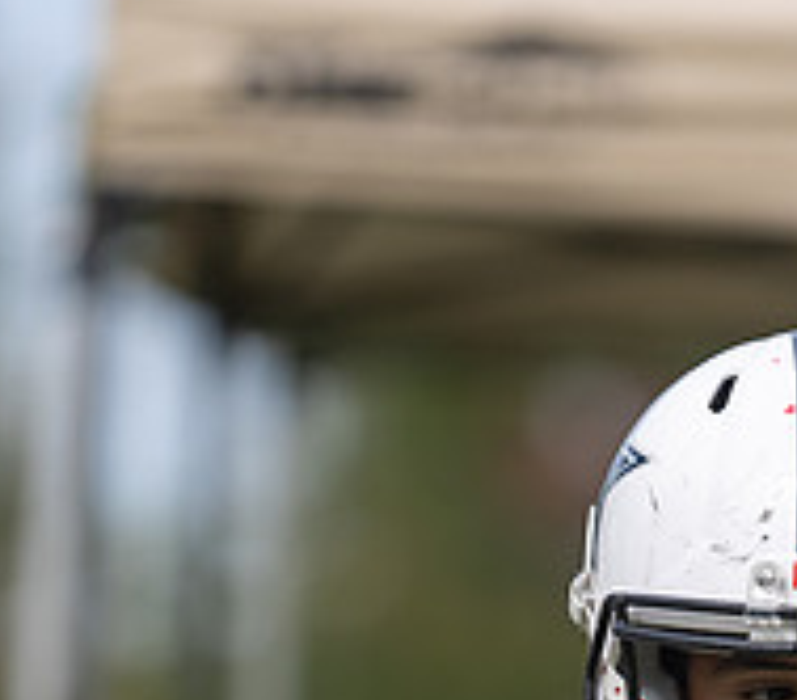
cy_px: 961
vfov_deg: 1.9
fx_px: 21255
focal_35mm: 867
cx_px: 768
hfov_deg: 2.1
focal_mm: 200
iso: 100
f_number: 2.8
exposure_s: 1/1600
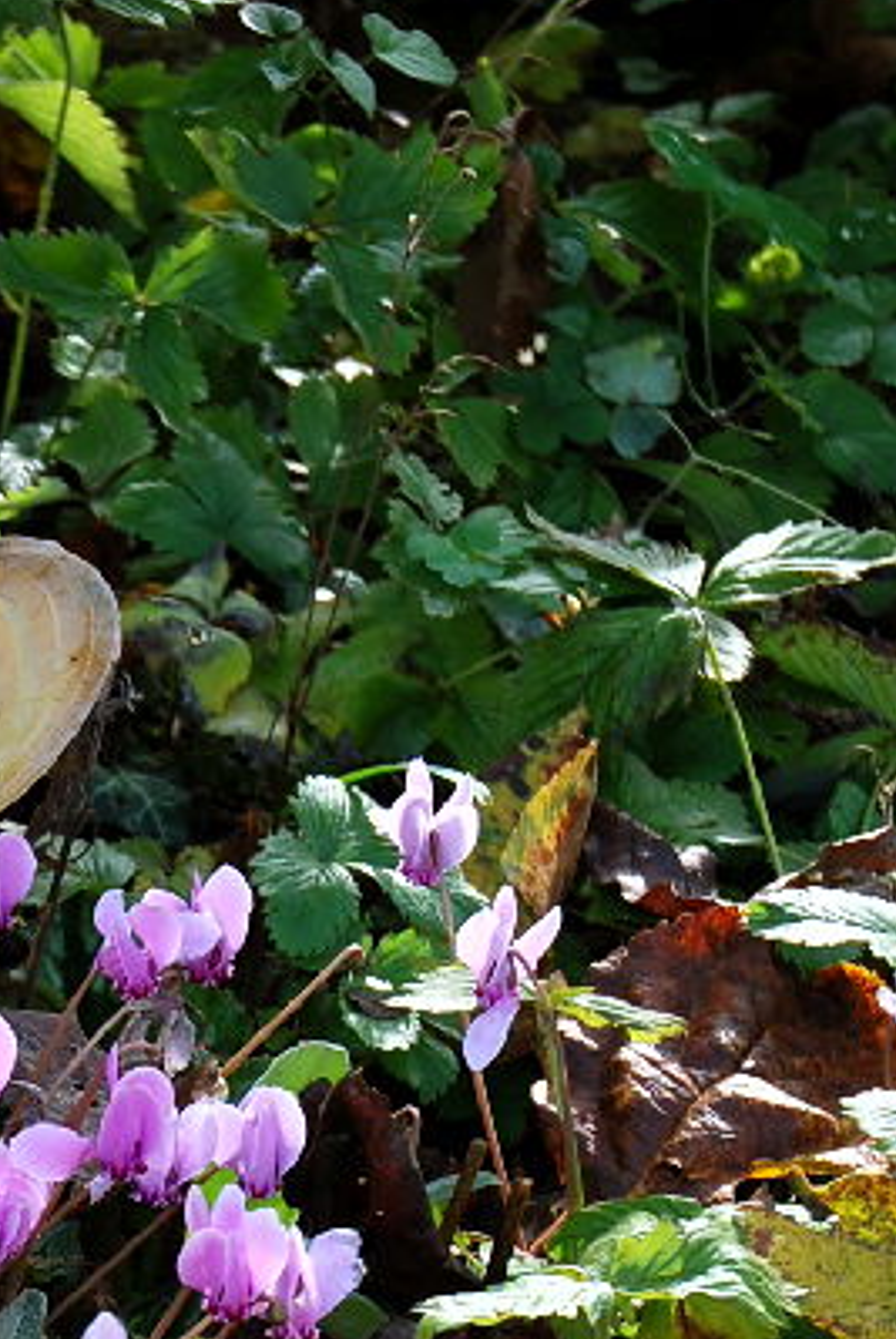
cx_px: -206
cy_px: 1373
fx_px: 4878
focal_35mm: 131
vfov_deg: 15.3
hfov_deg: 10.3
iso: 200
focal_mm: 34
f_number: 5.6
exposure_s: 1/125
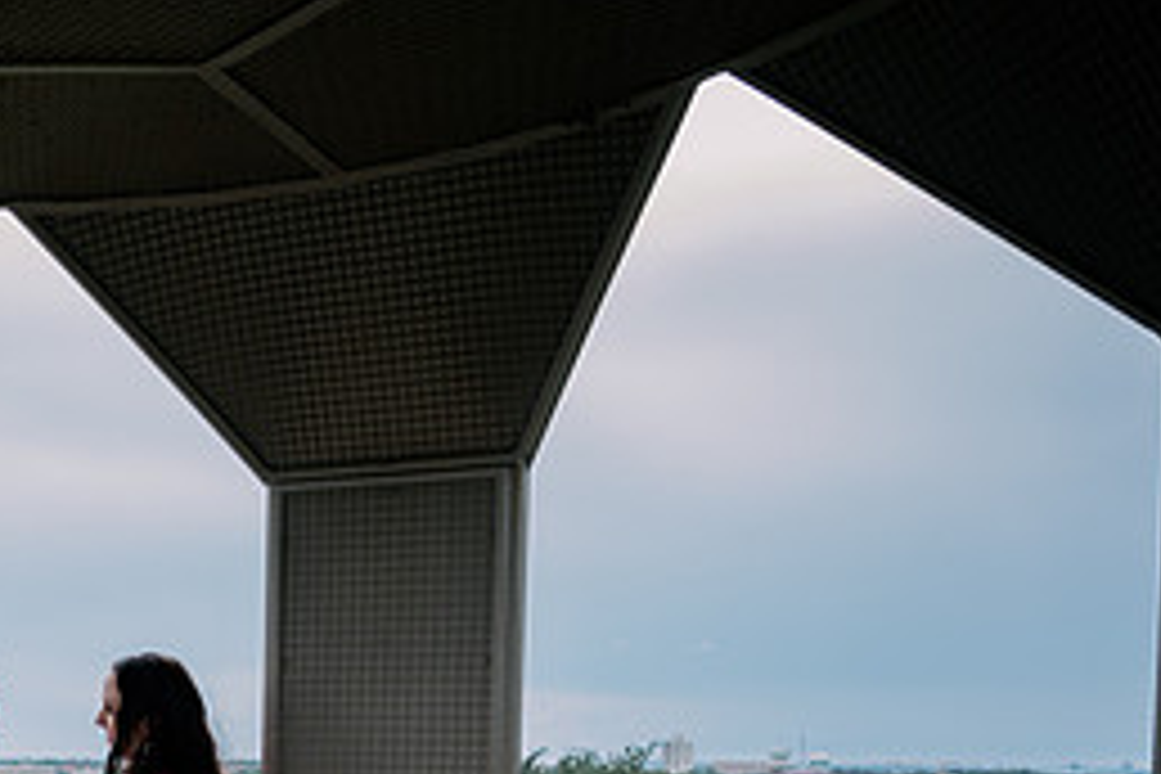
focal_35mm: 54
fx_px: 1741
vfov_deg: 23.7
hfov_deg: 32.8
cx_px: -81
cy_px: 824
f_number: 2.8
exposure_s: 1/400
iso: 160
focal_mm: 24
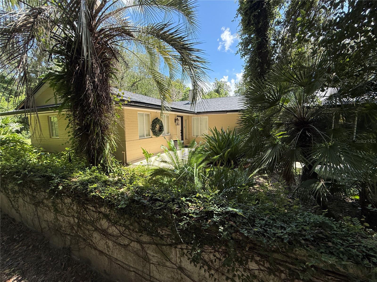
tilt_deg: -5.0
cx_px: 188
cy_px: 141
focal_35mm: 14
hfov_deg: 102.1
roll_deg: +1.0
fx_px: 152
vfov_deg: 85.7
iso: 64
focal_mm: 2.22
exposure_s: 1/472
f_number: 2.2
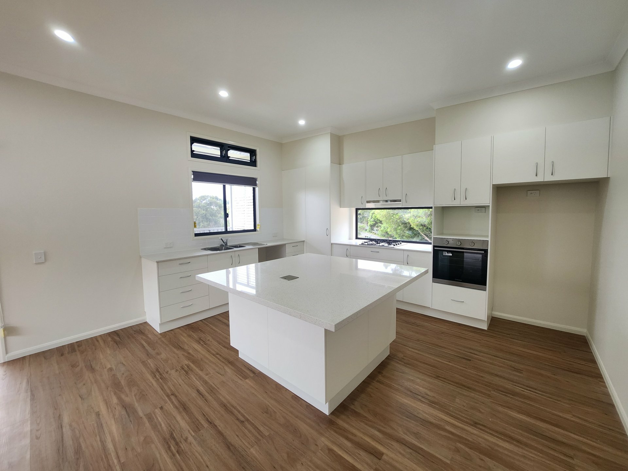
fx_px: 236
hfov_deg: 106.2
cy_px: 236
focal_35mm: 13
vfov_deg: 89.9
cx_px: 314
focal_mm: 1.7
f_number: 2.2
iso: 64
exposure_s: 1/50
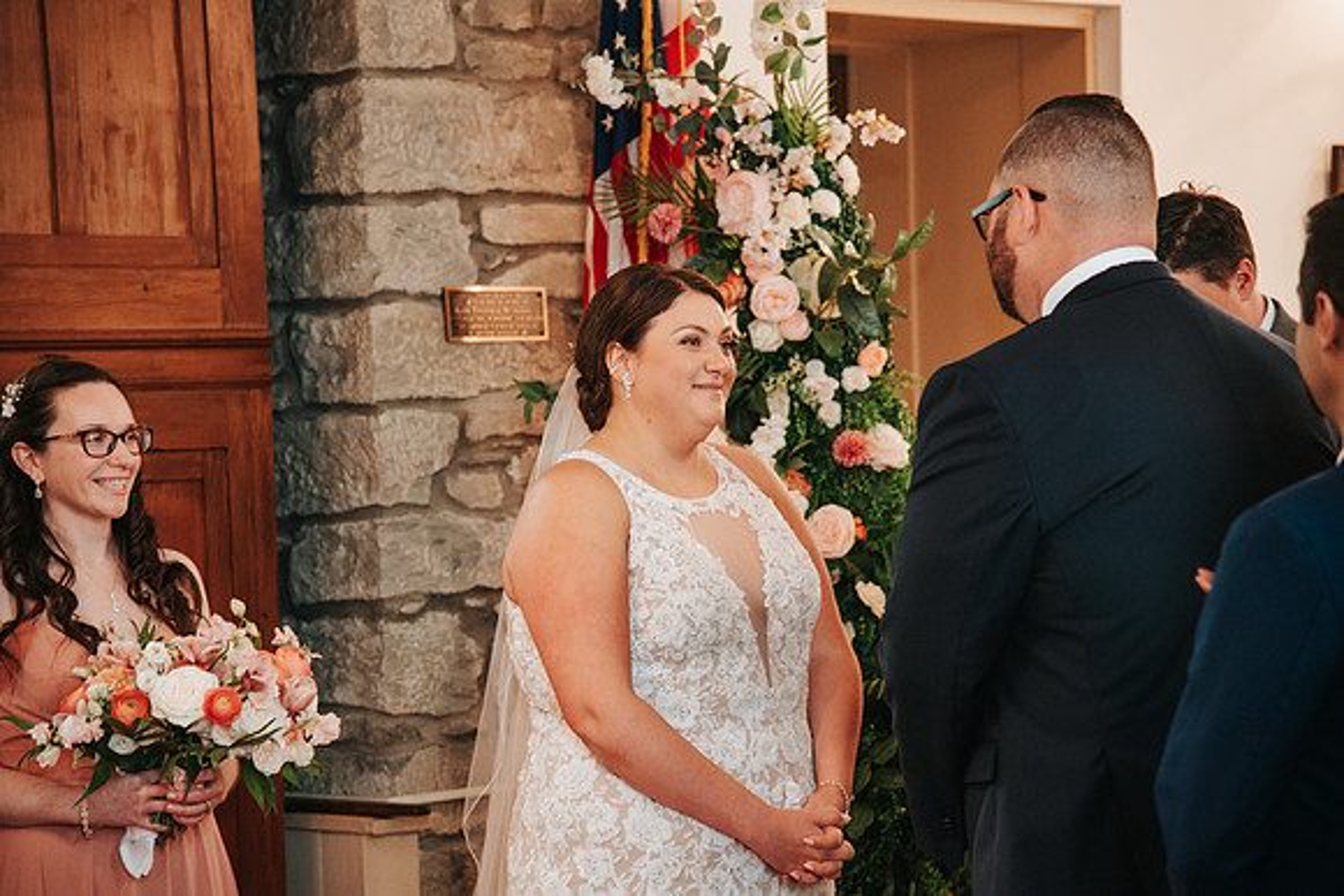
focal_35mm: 105
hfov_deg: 19.5
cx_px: 672
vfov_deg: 13.0
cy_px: 448
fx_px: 3921
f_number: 4
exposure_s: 1/60
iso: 3200
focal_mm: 105
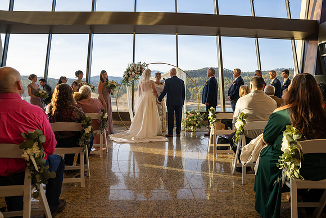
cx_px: 170
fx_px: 227
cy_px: 107
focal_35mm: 25
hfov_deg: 71.3
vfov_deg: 51.2
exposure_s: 1/100
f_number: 4.5
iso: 100
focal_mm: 24
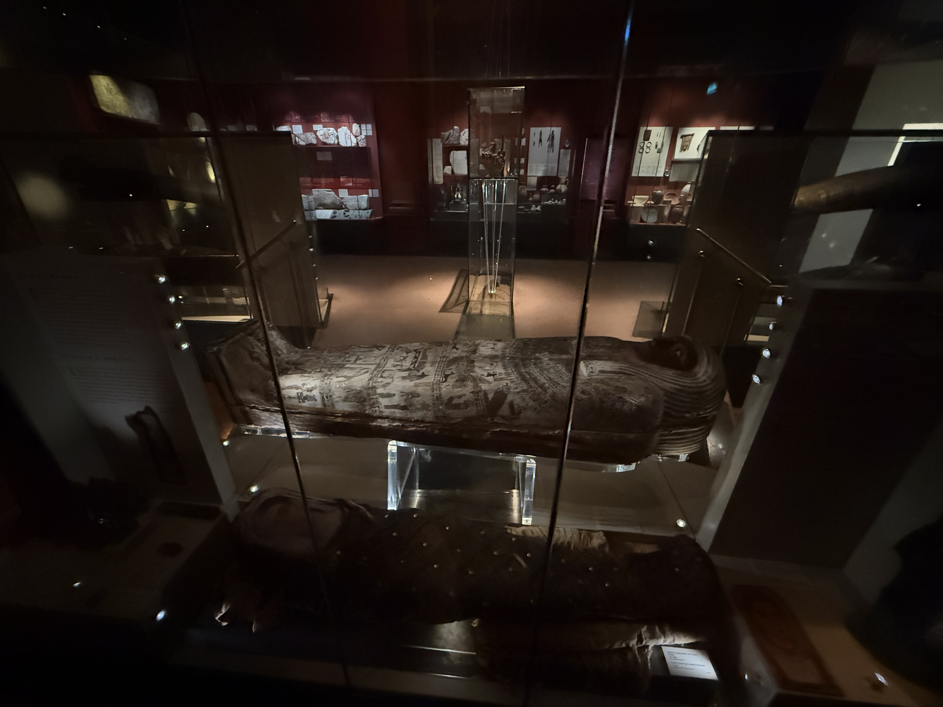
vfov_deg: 85.7
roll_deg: -1.0
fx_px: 381
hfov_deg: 102.1
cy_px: 354
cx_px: 472
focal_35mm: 14
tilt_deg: -24.9
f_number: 2.2
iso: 2500
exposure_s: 1/25
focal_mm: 2.22
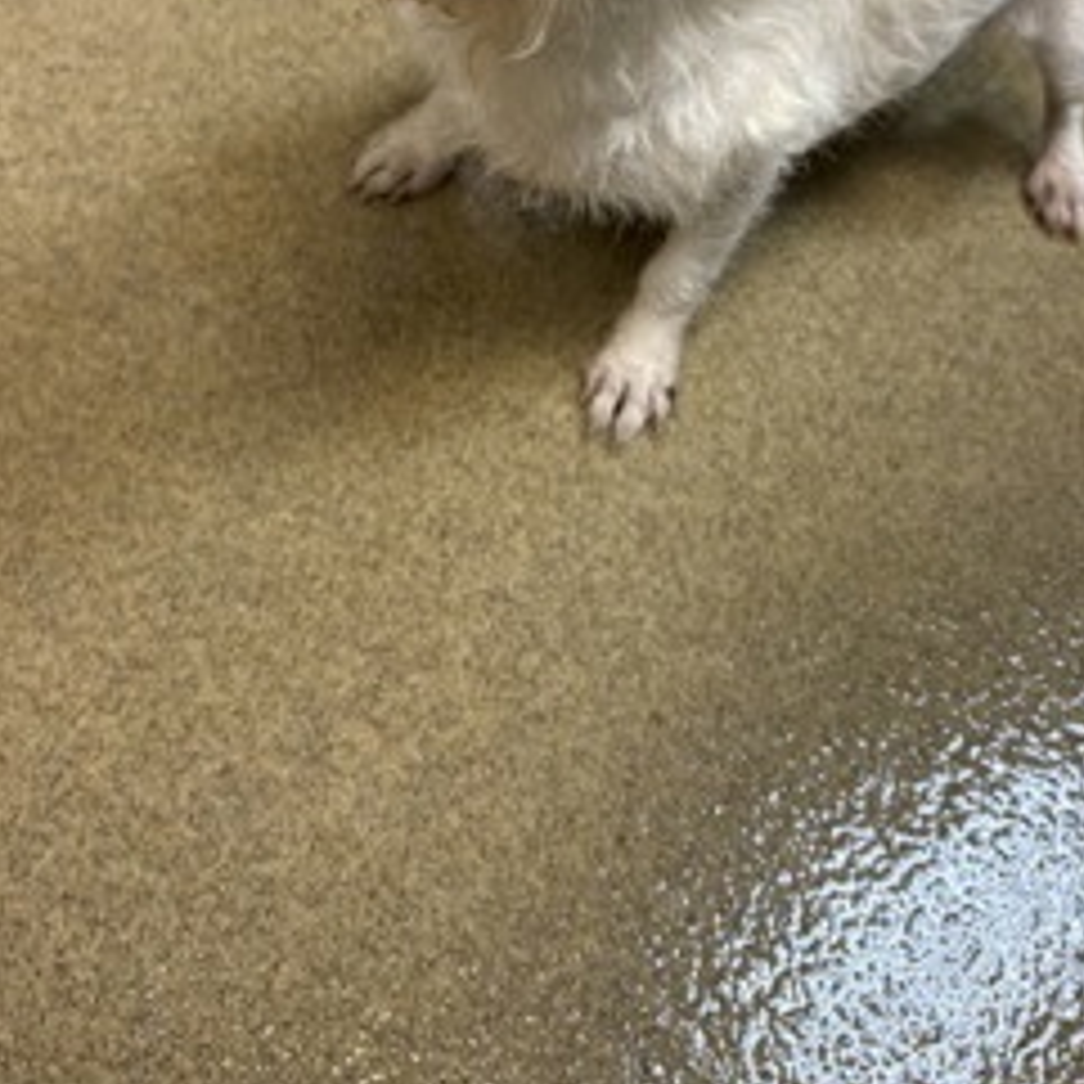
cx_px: 546
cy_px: 328
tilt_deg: -55.5
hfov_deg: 41.9
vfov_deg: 41.1
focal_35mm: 40
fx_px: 1417
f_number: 1.6
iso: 160
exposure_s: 1/60
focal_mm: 5.96
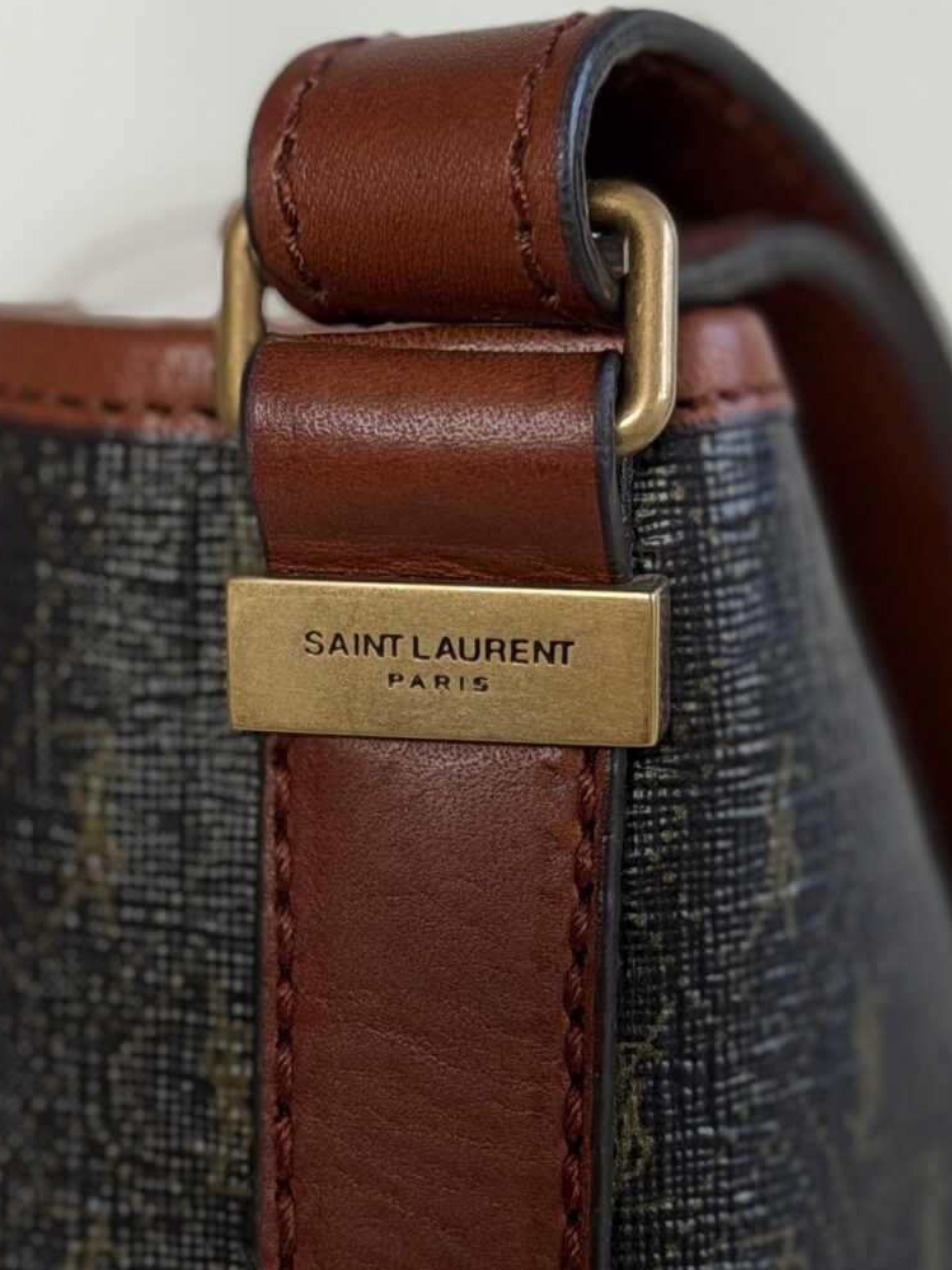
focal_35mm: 123
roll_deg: +0.1
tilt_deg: -9.2
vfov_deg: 16.0
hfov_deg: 12.0
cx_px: 491
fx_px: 4511
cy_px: 708
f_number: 1.78
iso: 64
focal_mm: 6.76
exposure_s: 1/121
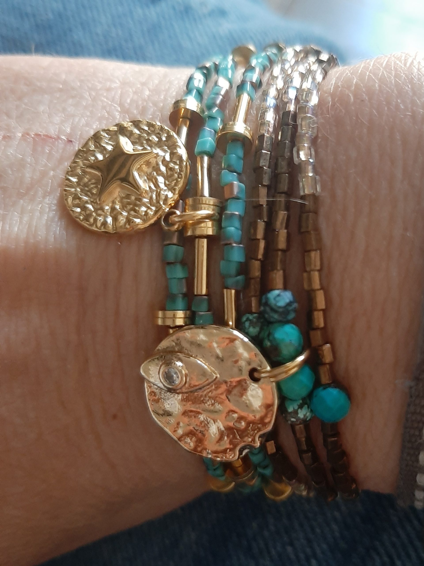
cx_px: 212
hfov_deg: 53.1
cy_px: 283
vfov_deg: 67.3
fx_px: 425
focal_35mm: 26
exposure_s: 1/25
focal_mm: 3.93
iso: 400
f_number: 1.7
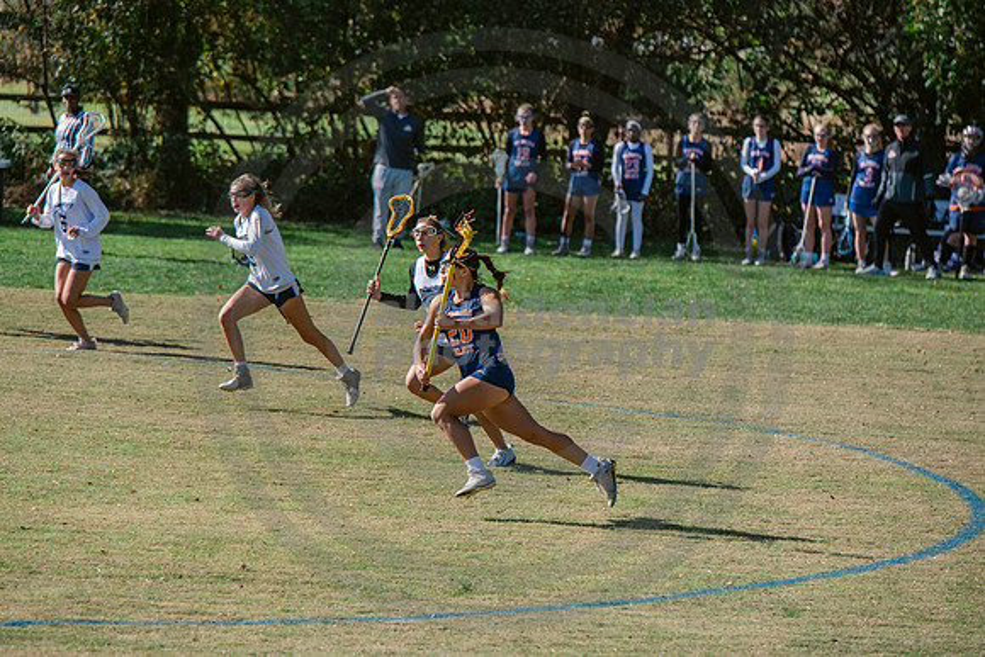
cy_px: 329
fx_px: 5473
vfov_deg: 6.9
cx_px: 493
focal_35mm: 200
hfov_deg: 10.3
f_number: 5
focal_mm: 200
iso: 250
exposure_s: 1/1600
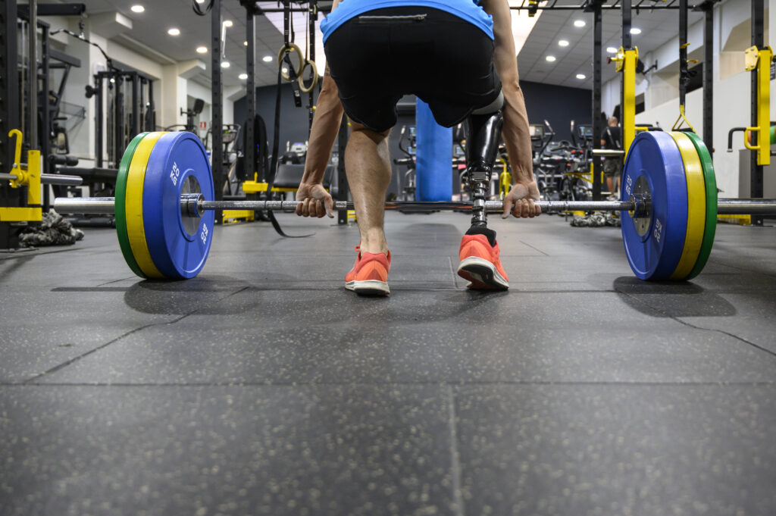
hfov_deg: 62.0
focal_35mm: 30
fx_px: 646
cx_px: 388
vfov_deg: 43.5
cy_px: 258
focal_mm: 30
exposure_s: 1/80
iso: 1000
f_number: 4
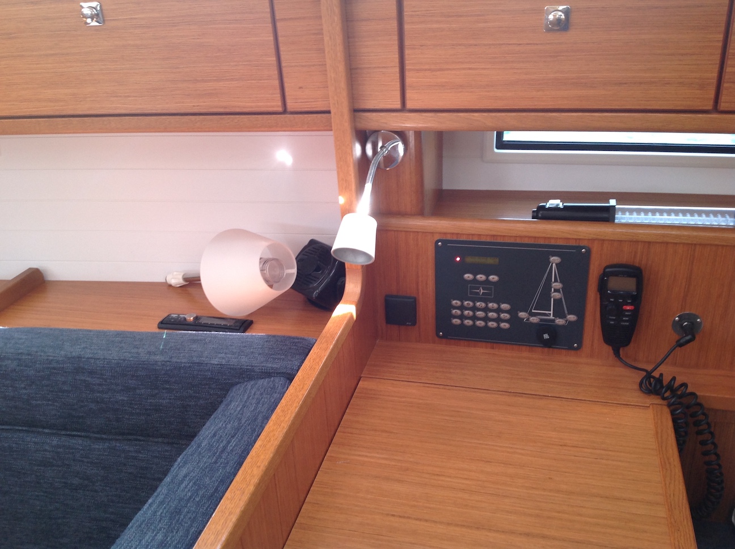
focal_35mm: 35
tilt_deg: -27.0
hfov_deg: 52.7
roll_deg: +3.5
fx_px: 742
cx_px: 368
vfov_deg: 40.6
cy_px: 274
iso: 50
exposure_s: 1/17
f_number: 2.4
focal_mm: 4.28
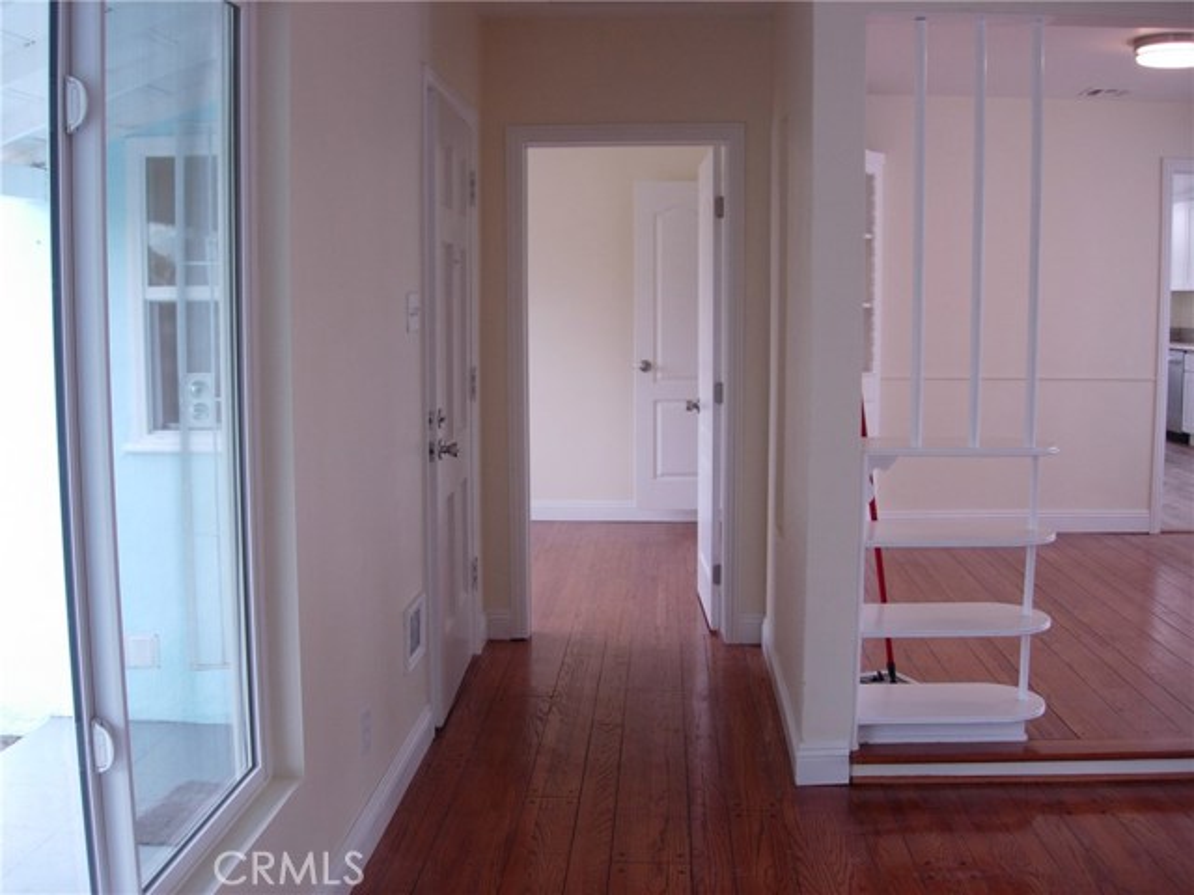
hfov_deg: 49.0
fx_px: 1311
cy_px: 448
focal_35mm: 38
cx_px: 597
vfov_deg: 37.7
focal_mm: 7.8
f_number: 2.8
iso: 64
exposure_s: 1/39.1
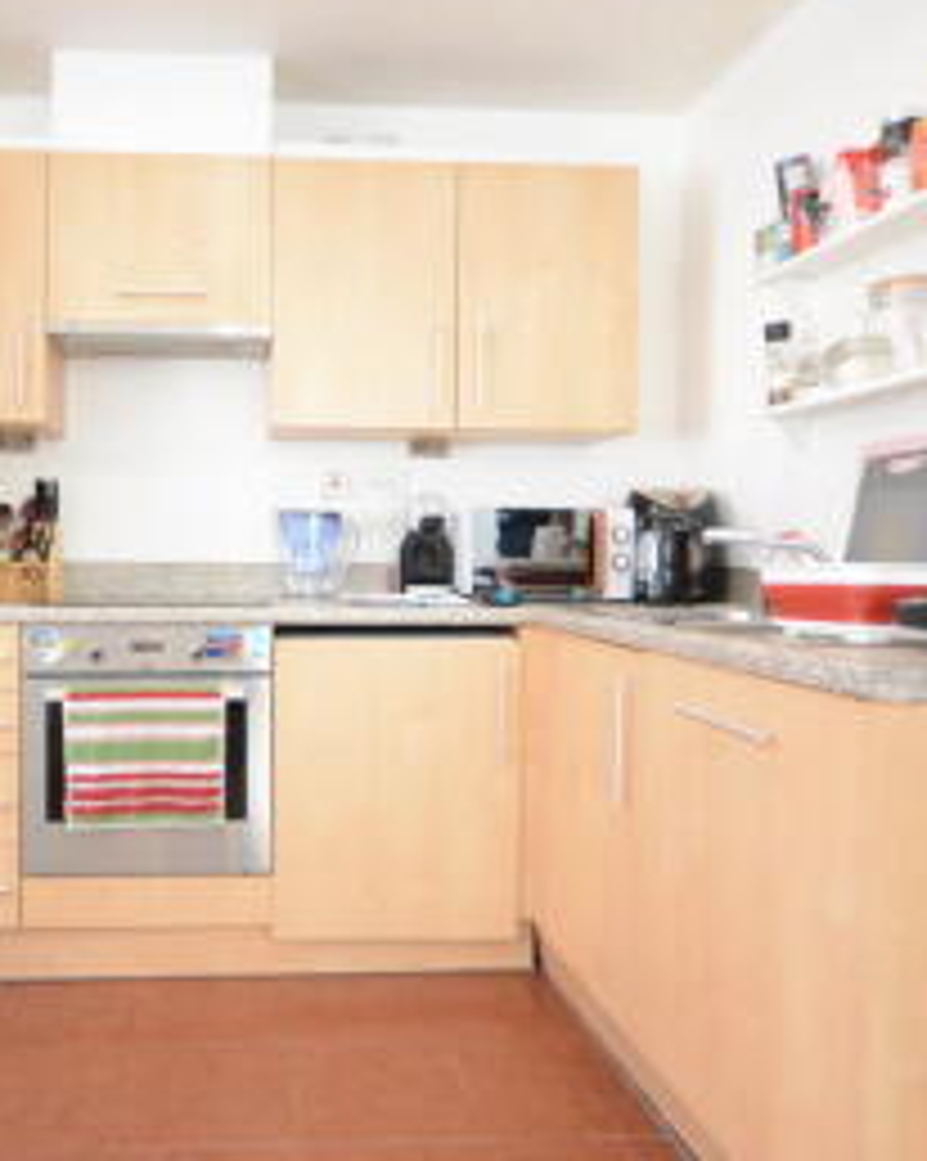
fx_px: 893
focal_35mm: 26
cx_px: 270
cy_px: 542
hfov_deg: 53.2
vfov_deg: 66.0
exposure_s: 1/80
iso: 1600
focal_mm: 10
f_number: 4.5
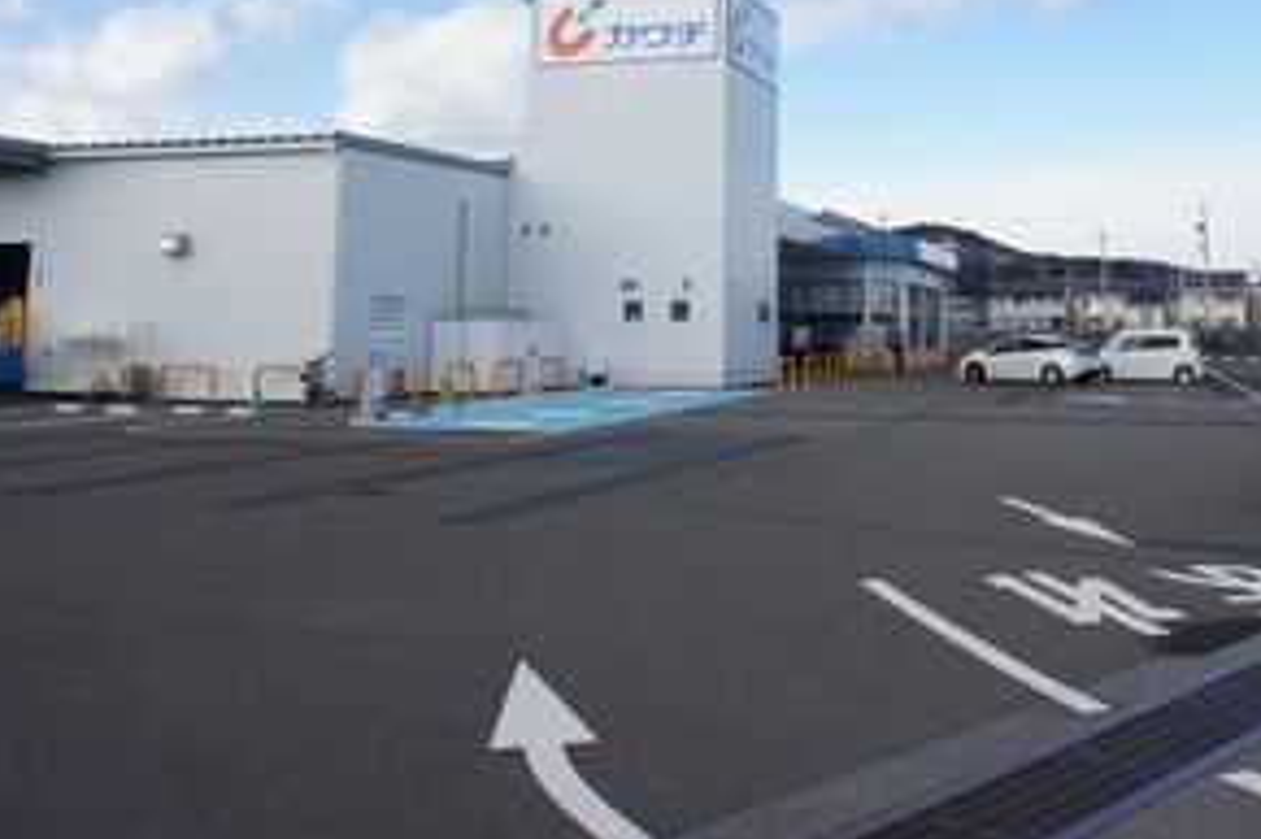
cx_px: 831
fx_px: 1750
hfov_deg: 39.2
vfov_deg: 26.3
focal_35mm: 50
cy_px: 139
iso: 200
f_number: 6.3
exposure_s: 1/320
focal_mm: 16
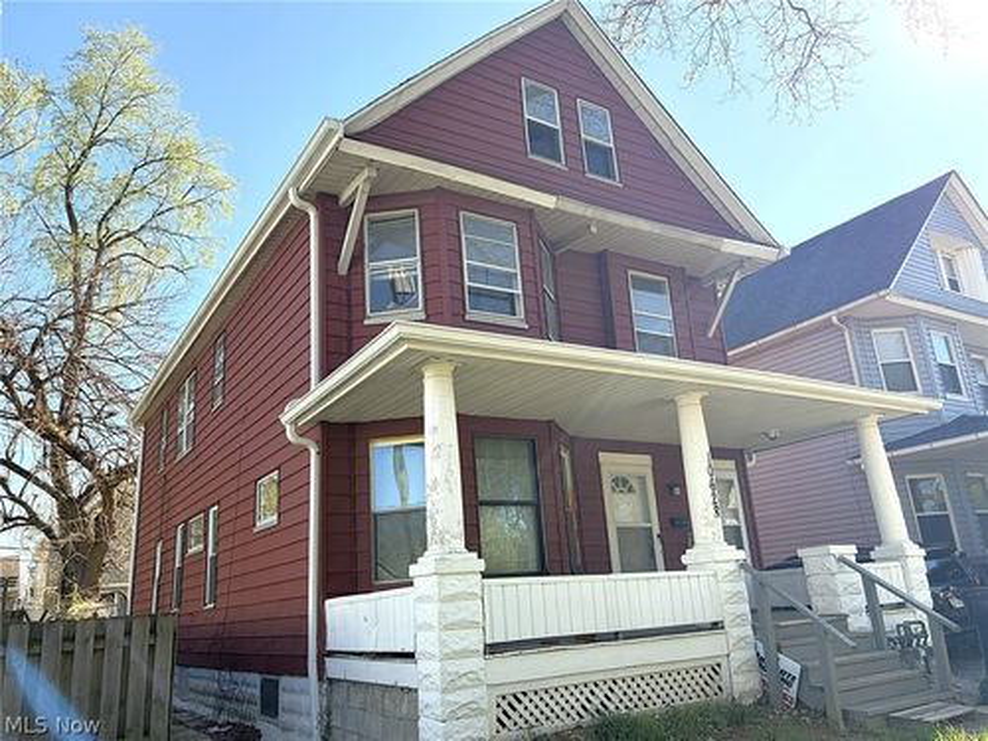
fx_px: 742
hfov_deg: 67.3
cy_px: 370
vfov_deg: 53.1
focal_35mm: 26
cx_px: 494
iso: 64
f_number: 1.6
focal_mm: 5.96
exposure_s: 1/1751
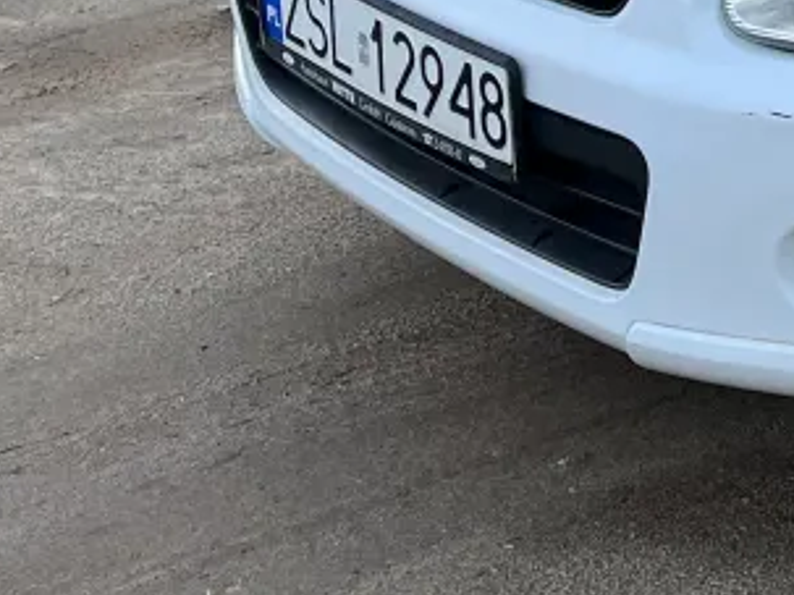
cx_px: 1234
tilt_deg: -9.2
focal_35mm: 110
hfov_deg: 16.2
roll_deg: +0.2
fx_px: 2522
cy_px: -446
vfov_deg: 12.4
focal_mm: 5.1
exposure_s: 1/121
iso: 80
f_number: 1.6
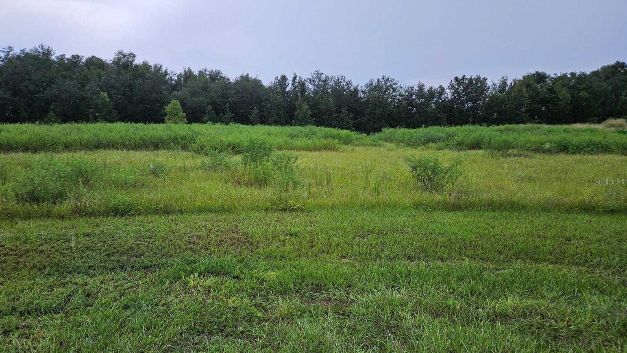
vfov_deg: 44.4
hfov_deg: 71.9
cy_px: 181
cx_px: 307
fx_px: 432
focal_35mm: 26
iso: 25
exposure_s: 1/947
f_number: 1.8
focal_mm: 5.4
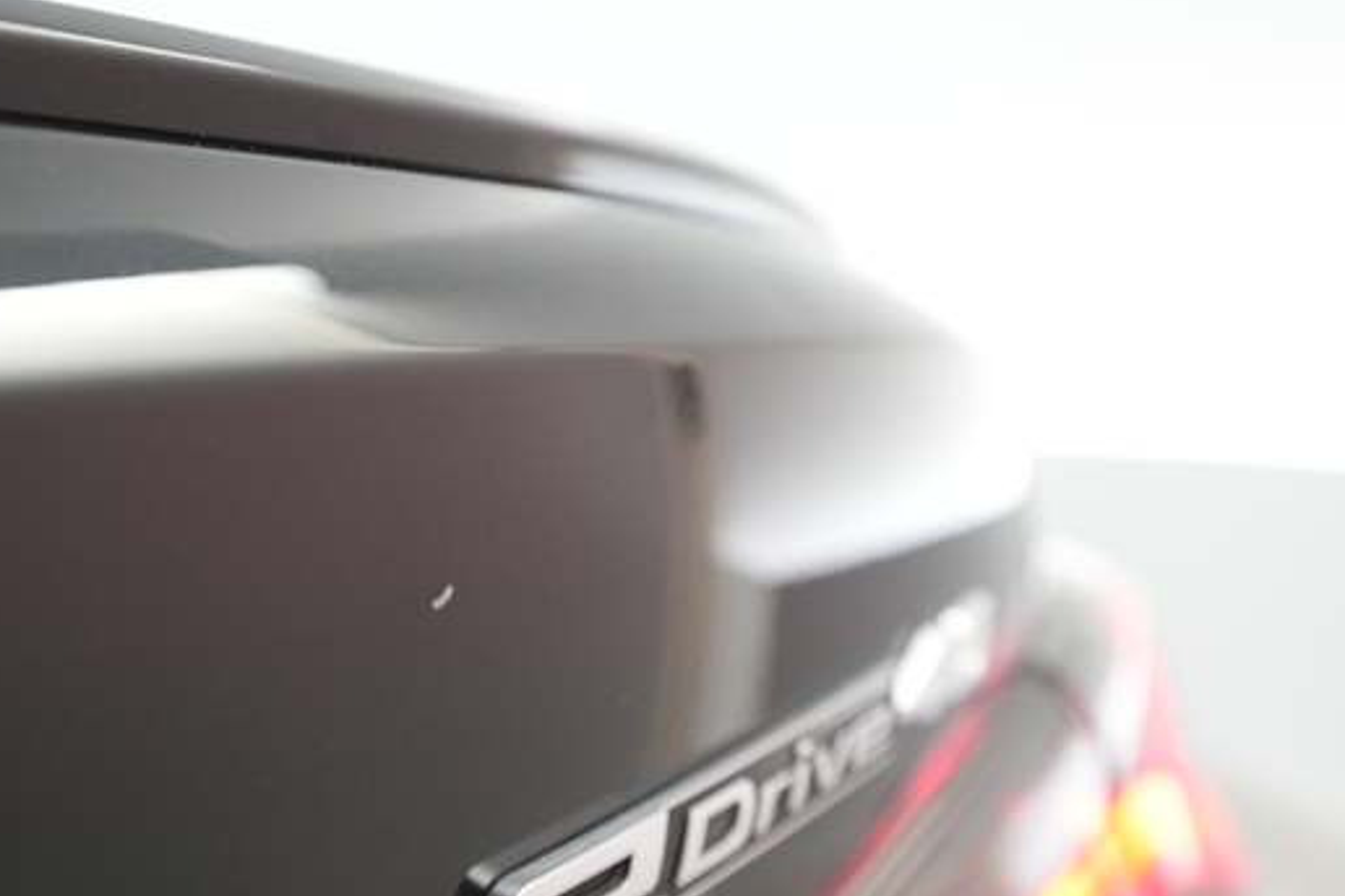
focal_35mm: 31
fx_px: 1158
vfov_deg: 42.2
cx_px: 626
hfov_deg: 60.2
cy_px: 513
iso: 2500
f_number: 4
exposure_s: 1/80
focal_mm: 25
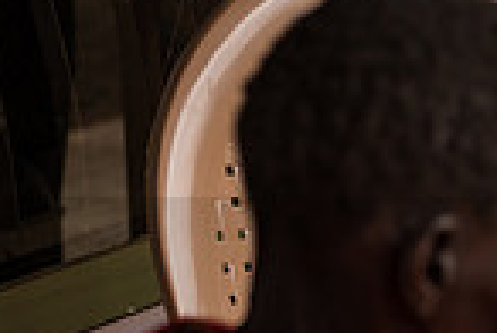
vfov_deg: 3.9
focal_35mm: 349
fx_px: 4828
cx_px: 967
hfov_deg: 5.8
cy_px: 525
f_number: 4.5
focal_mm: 88
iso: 100
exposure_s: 1/250
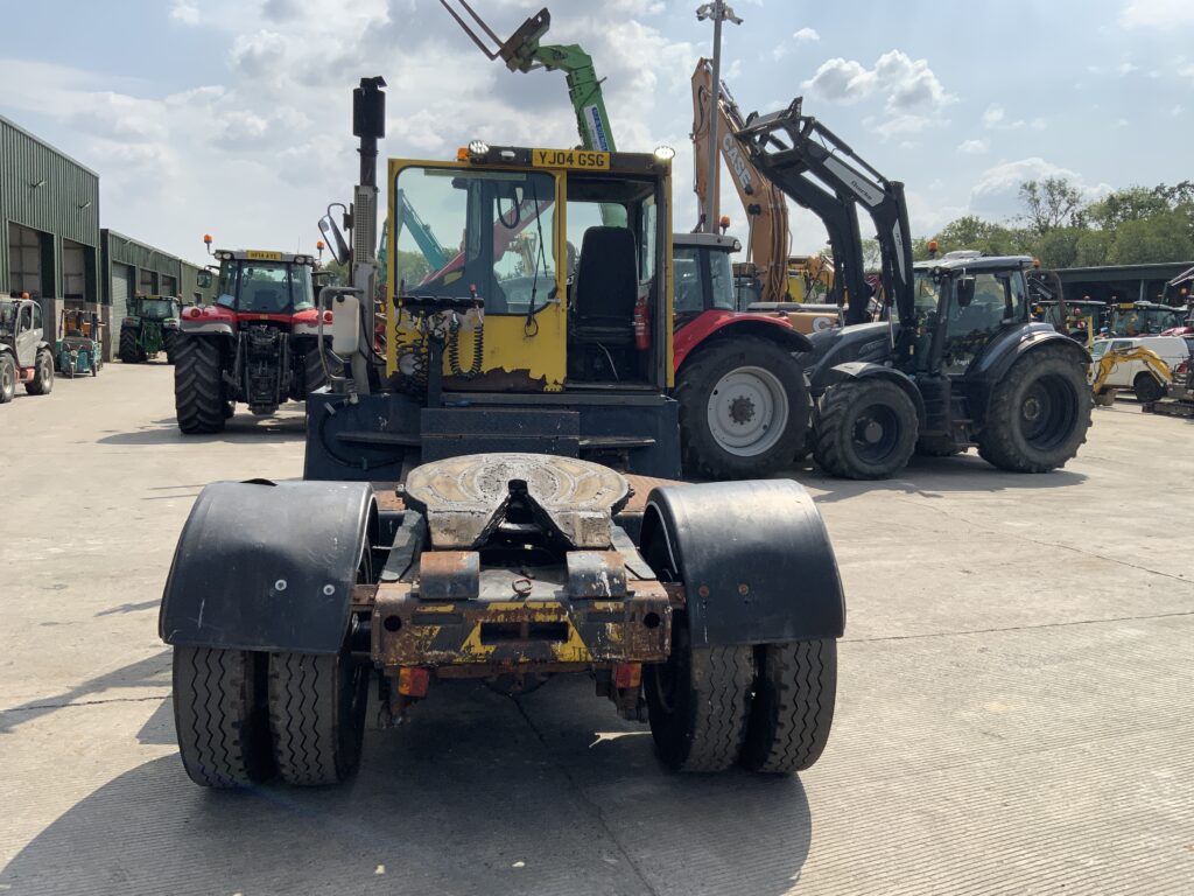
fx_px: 1000
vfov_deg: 48.2
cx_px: 597
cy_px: 448
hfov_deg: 61.7
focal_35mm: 29
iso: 20
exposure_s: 1/2427
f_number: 1.8
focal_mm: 3
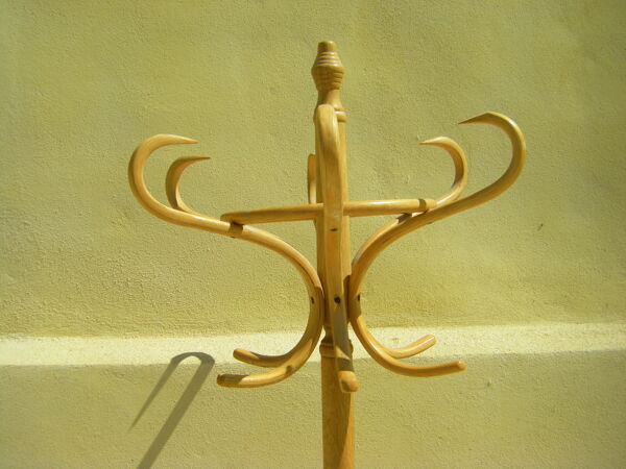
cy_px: 234
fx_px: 687
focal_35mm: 38
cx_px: 313
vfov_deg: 37.7
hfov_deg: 49.0
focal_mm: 6.3
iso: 64
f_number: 7
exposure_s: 1/320
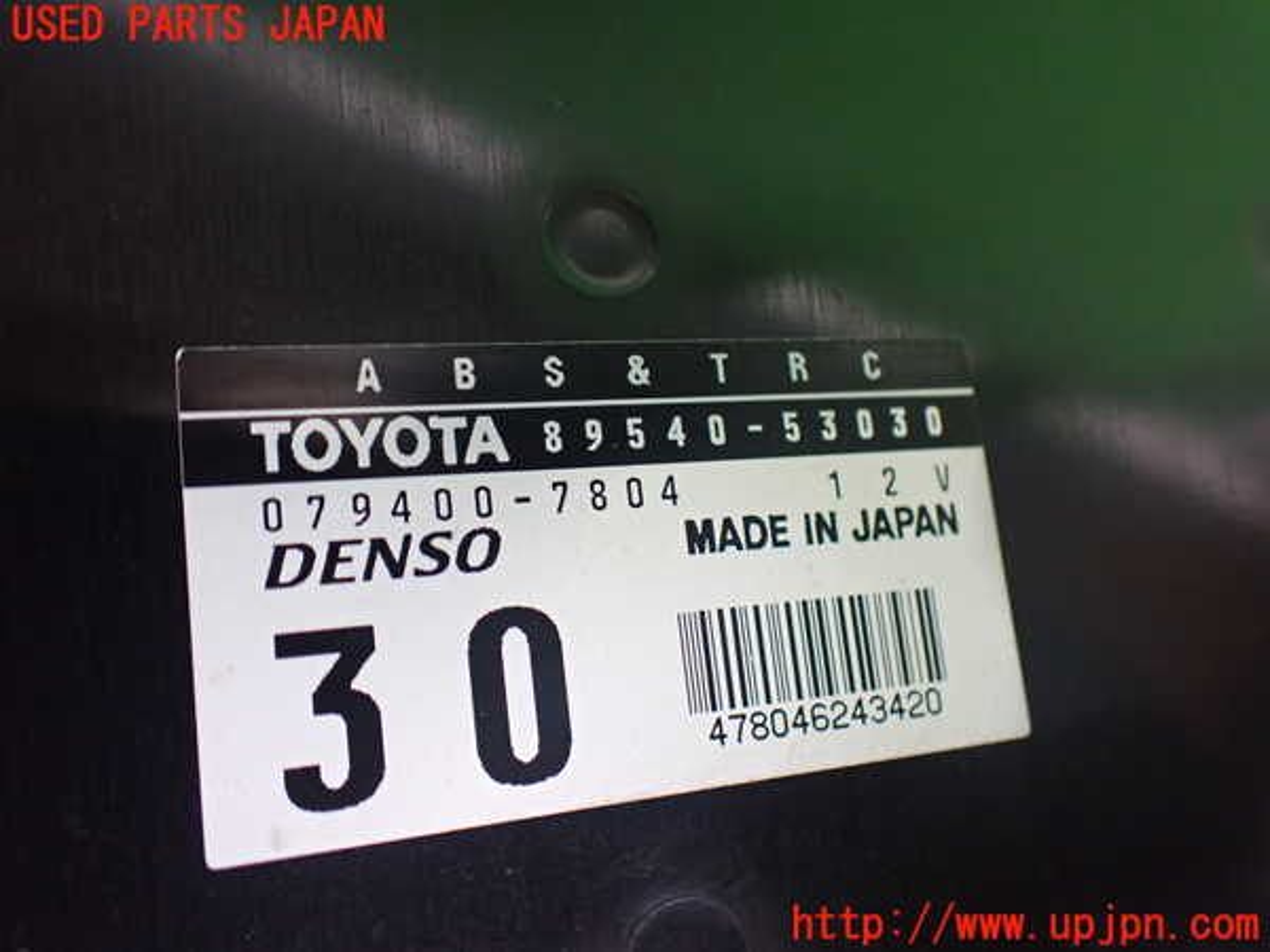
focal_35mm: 30
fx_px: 1101
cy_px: 476
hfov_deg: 60.0
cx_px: 635
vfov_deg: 46.8
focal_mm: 5.4
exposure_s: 1/125
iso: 640
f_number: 2.3
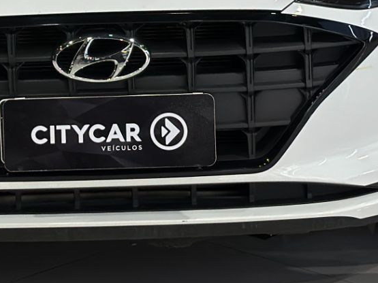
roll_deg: +1.6
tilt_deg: -8.7
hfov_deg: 11.9
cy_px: -69
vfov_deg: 8.8
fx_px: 1812
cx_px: 94
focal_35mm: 166
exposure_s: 1/170
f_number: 1.78
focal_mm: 6.86
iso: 100
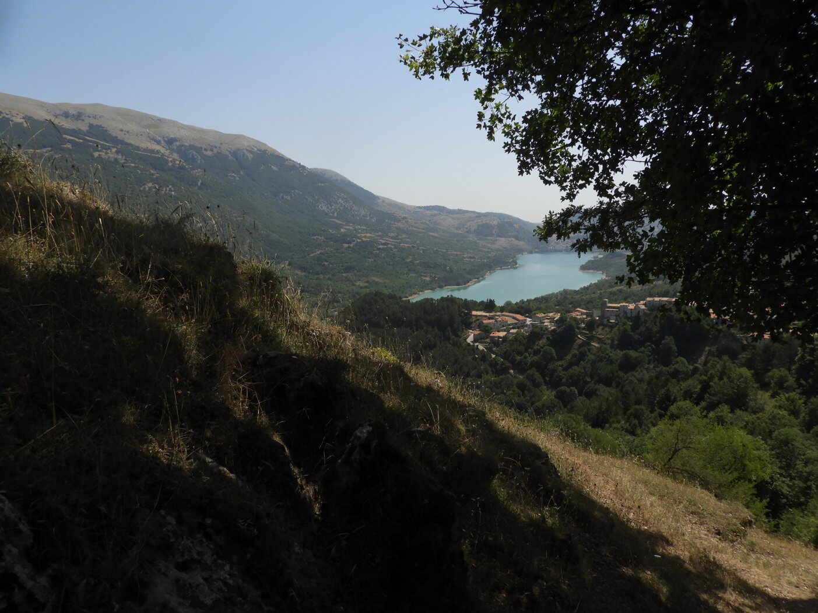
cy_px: 306
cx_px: 409
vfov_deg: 56.8
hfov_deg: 71.6
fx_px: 567
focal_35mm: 24
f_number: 3.3
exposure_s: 1/1600
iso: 100
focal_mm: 4.3
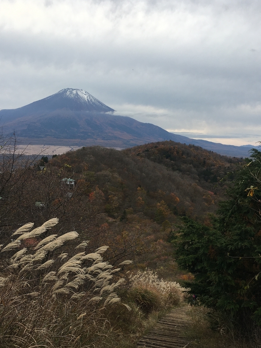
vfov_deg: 49.9
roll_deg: -1.5
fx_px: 372
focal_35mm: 37
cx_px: 116
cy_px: 207
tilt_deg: -10.2
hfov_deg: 38.6
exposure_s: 1/801
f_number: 2.2
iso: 25
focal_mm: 4.15
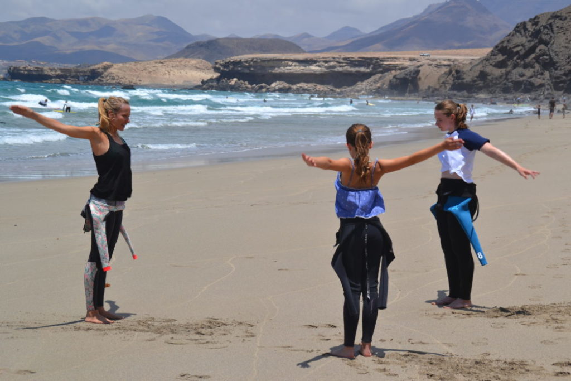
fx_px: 1237
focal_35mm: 78
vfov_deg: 17.5
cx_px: 286
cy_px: 190
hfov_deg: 26.0
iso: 100
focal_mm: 52
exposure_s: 1/320
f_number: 9
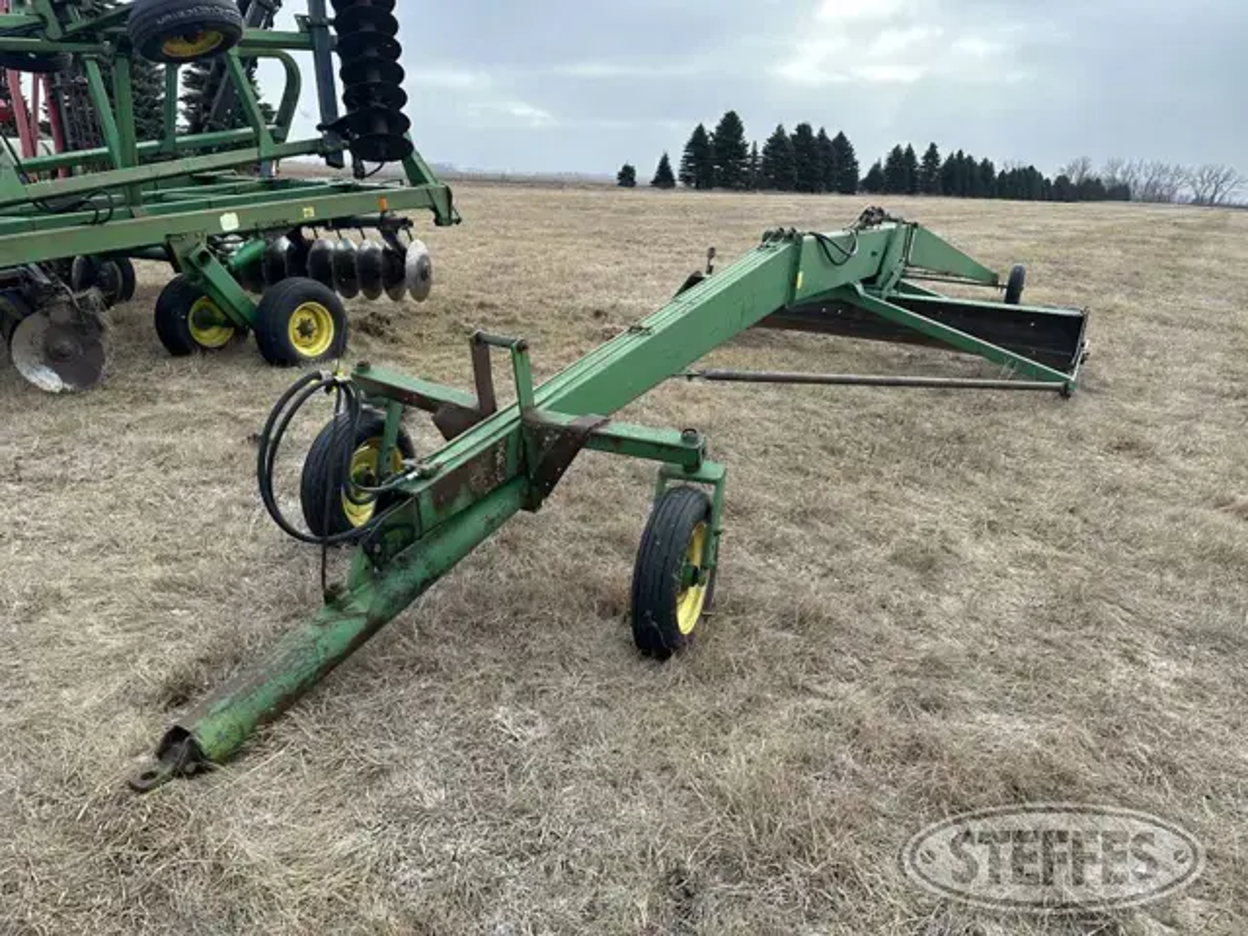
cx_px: 624
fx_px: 865
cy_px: 468
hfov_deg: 71.6
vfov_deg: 56.8
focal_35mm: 24
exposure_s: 1/1029
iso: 80
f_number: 1.78
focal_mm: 6.86
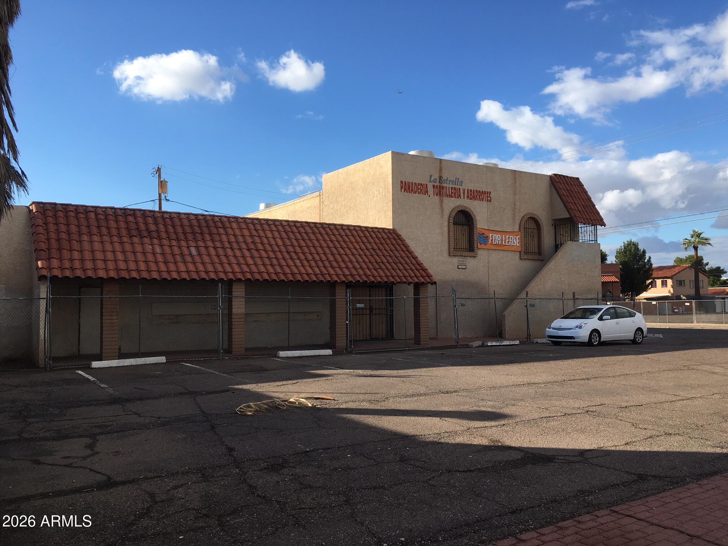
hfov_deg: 61.7
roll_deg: +0.3
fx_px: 610
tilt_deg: +2.4
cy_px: 273
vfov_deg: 48.2
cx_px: 364
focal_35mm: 29
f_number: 2.2
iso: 25
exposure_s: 1/1054
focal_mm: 4.15
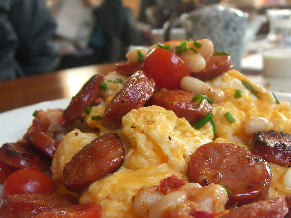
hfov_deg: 38.9
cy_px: 131
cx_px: 156
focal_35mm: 49
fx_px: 412
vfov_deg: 29.6
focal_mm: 7.9
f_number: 2.8
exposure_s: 1/80
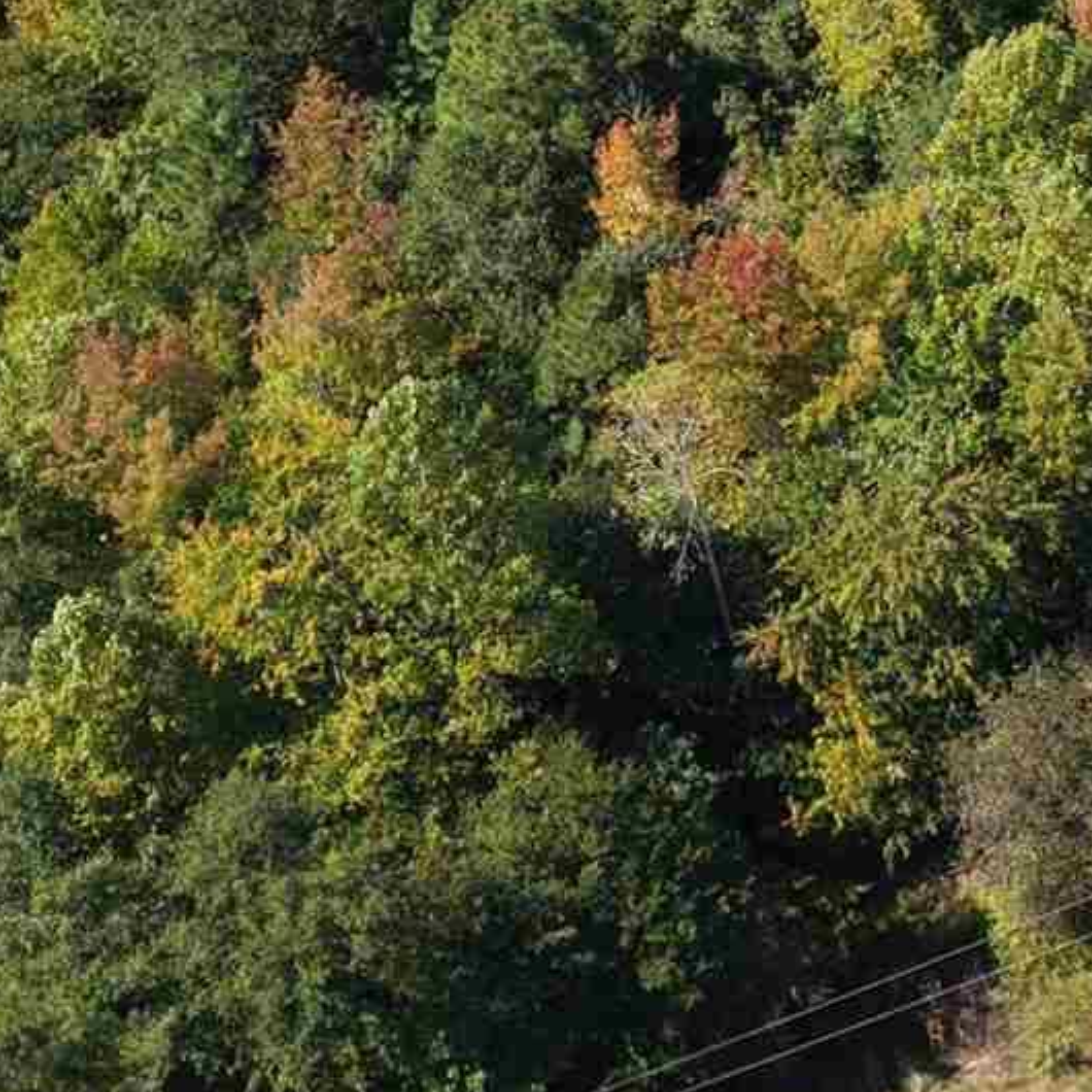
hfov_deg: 13.4
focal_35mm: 123
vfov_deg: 12.7
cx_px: 1603
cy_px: -966
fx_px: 4390
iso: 150
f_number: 1.8
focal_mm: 8.67
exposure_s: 1/2500
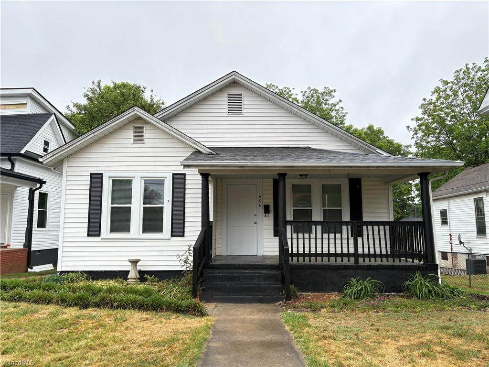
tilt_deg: +7.1
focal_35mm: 26
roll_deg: +0.8
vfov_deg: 53.1
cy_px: 184
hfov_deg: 67.3
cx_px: 244
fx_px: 367
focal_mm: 5.96
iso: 64
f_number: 1.6
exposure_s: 1/973
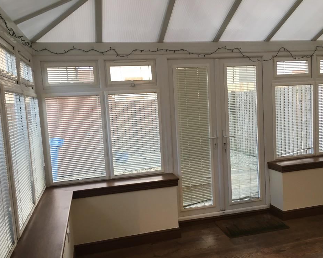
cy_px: 132
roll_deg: +3.8
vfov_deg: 47.1
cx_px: 167
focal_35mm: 31
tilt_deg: -6.1
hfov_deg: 57.2
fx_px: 296
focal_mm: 4.15
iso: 25
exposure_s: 1/33
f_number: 2.2
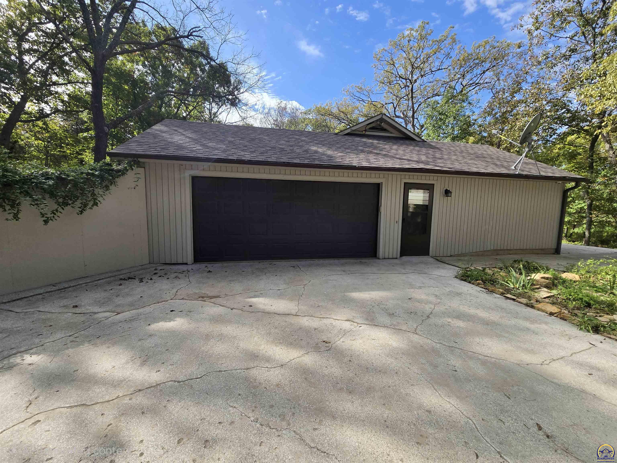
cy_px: 232
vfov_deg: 89.9
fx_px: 232
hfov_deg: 106.2
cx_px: 308
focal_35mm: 13
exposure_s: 1/1429
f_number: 2.2
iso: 50
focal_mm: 2.2
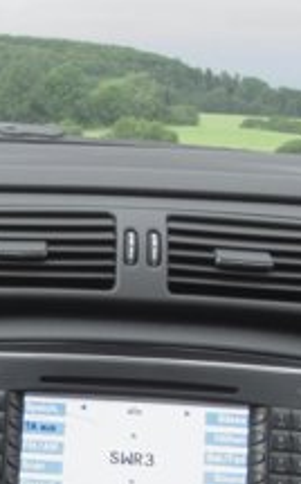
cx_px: -225
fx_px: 1197
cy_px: 438
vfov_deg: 22.3
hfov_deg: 13.1
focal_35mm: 91
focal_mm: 20
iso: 100
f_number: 20
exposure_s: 4
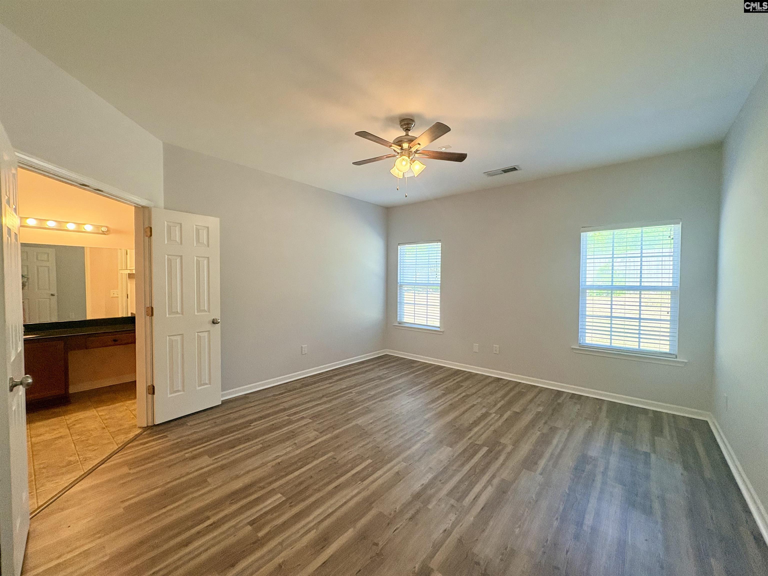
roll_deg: -1.6
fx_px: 311
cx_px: 384
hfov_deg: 102.1
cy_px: 288
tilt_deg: -0.6
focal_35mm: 14
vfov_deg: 85.7
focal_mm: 2.22
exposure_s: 1/120
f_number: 2.2
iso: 320
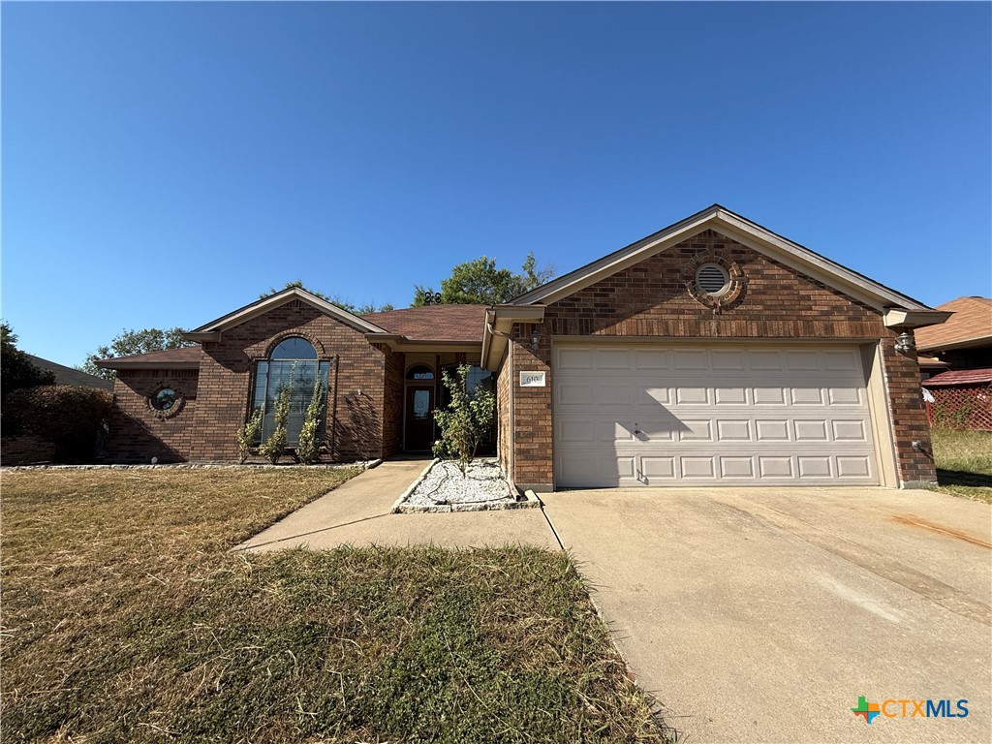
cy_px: 372
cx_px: 496
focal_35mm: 14
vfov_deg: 85.7
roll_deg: -0.5
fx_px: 401
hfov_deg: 102.1
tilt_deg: +8.5
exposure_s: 1/1698
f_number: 2.2
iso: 50
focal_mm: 2.22
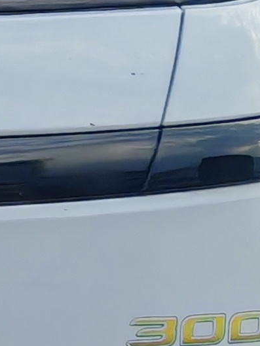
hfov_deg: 8.8
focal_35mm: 136
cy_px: 132
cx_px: -544
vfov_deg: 14.5
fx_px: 1361
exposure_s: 1/620
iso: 50
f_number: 2.2
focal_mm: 1.96
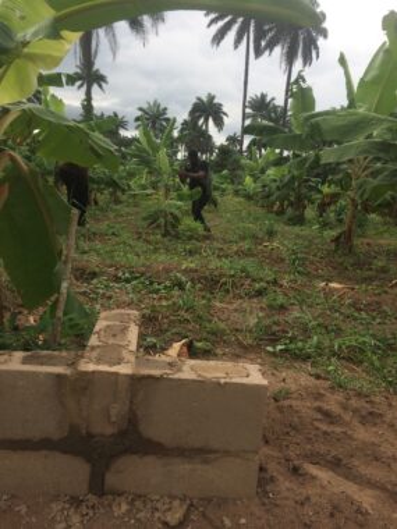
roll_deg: -0.2
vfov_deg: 61.7
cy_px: 264
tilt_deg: -20.3
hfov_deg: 48.2
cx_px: 198
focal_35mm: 29
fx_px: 443
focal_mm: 4.15
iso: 32
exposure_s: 1/342
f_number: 2.2
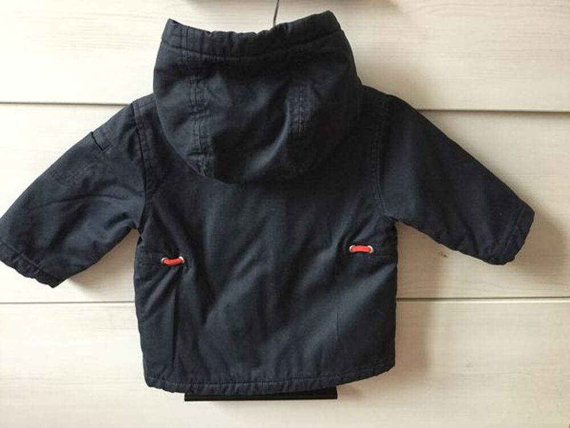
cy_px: 214
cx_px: 285
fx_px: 510
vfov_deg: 45.4
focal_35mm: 31
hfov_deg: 58.4
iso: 160
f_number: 2.4
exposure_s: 1/33
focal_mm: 3.3
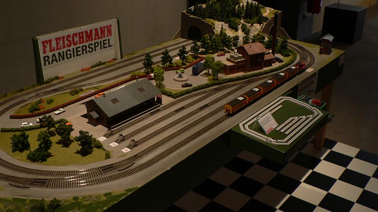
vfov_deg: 29.6
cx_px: 188
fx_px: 401
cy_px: 87
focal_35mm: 40
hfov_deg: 50.5
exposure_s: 1/15
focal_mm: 6
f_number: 2.8
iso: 80
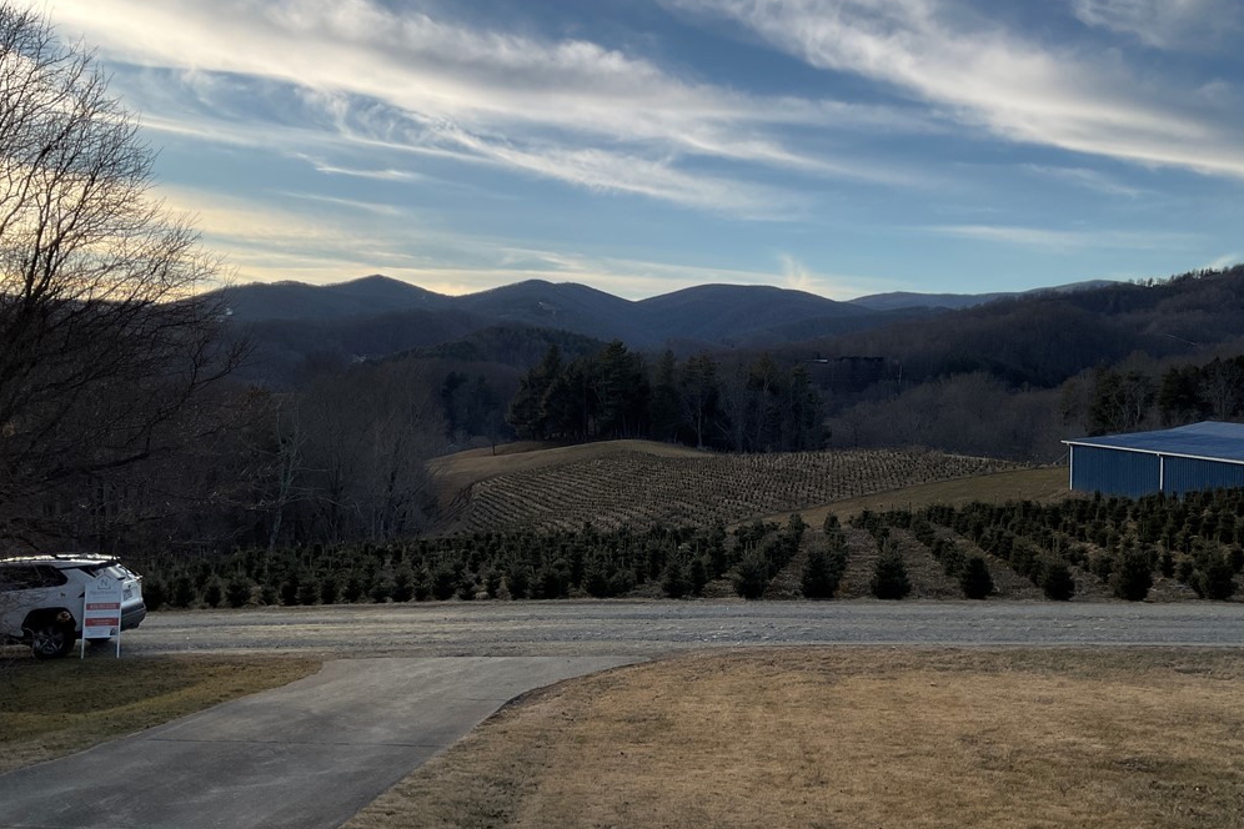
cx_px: 615
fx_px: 1071
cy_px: 382
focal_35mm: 31
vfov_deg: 42.3
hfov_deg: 60.3
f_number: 1.8
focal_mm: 3
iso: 16
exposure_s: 1/1848
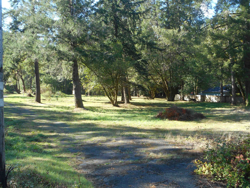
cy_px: 94
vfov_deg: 41.8
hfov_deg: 54.0
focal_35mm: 34
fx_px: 246
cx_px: 125
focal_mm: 6
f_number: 4.2
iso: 80
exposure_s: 1/60
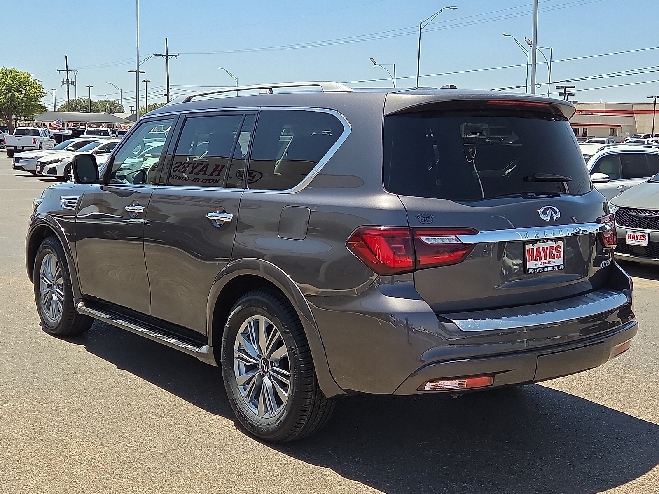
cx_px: 330
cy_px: 247
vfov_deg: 32.9
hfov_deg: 42.9
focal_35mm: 44
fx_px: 838
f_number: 1.8
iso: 25
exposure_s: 1/1111
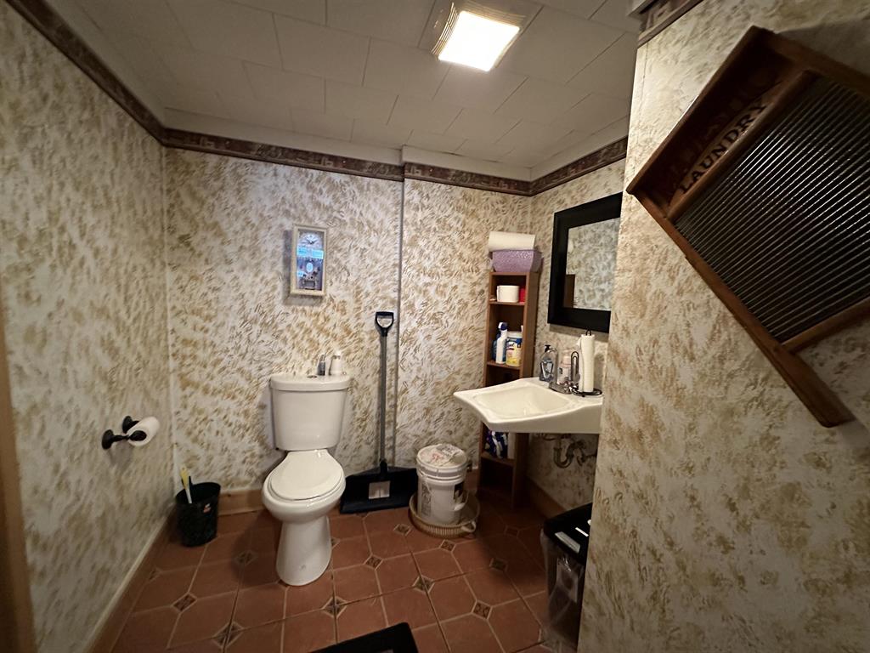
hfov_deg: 102.1
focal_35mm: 14
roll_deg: -2.9
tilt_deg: -6.3
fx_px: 352
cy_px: 326
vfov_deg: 85.7
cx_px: 435
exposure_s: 1/60
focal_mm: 2.22
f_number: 2.2
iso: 1000
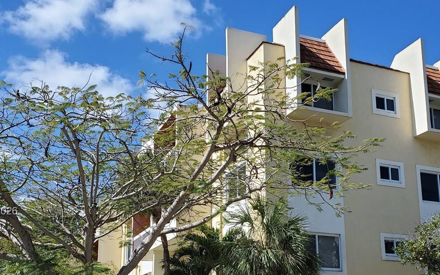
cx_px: 232
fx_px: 528
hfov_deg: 45.3
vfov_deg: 28.7
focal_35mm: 44
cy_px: 212
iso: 50
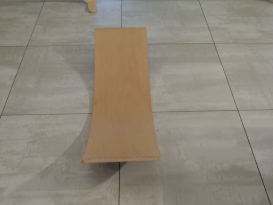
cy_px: 102
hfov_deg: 46.8
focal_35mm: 40
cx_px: 136
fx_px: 315
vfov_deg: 36.0
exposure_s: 1/13
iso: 400
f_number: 3.3
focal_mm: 7.1
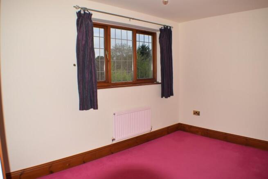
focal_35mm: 34
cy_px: 90
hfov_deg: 55.1
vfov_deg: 38.4
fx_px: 257
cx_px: 134
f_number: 7.1
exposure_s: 1/60
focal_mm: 23
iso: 125
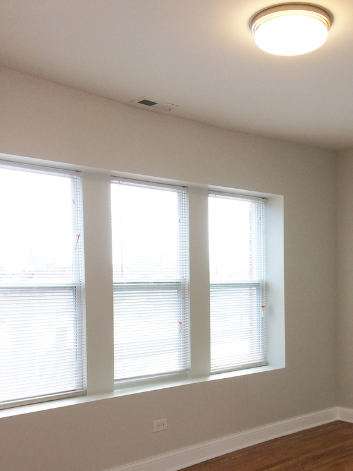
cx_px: 242
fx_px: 571
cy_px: 302
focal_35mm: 42
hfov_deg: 33.9
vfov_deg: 44.3
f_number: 2.2
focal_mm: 4.15
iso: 40
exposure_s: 1/120
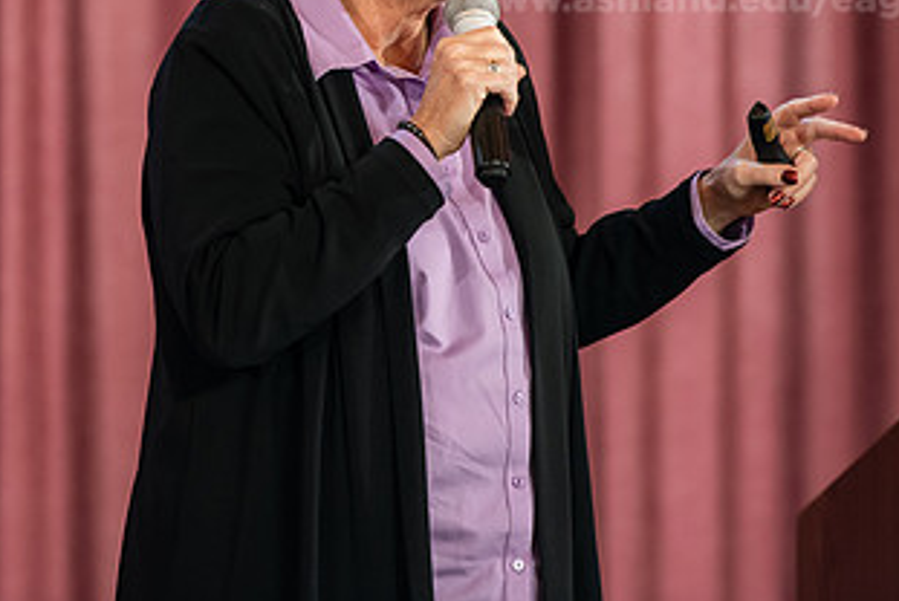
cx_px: 332
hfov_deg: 5.8
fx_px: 8848
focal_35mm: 354
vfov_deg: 3.9
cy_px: 59
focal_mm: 190
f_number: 3.2
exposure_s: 1/200
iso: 1600
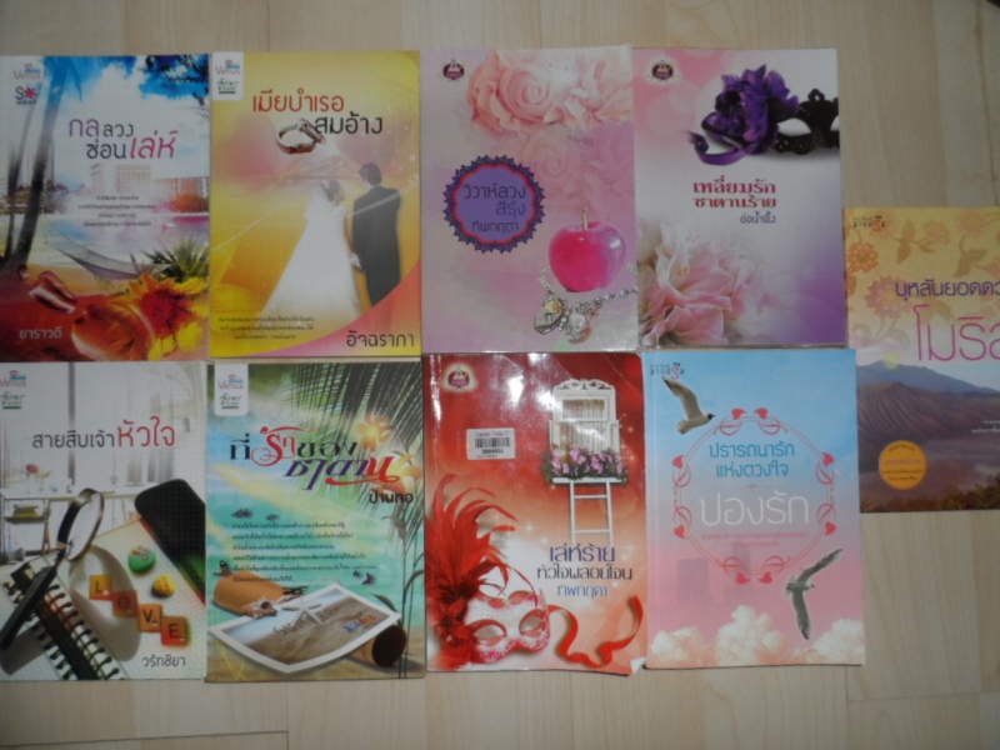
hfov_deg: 67.3
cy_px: 375
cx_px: 500
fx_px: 751
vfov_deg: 53.1
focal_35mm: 26
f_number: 3.2
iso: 100
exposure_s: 1/30
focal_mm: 4.3
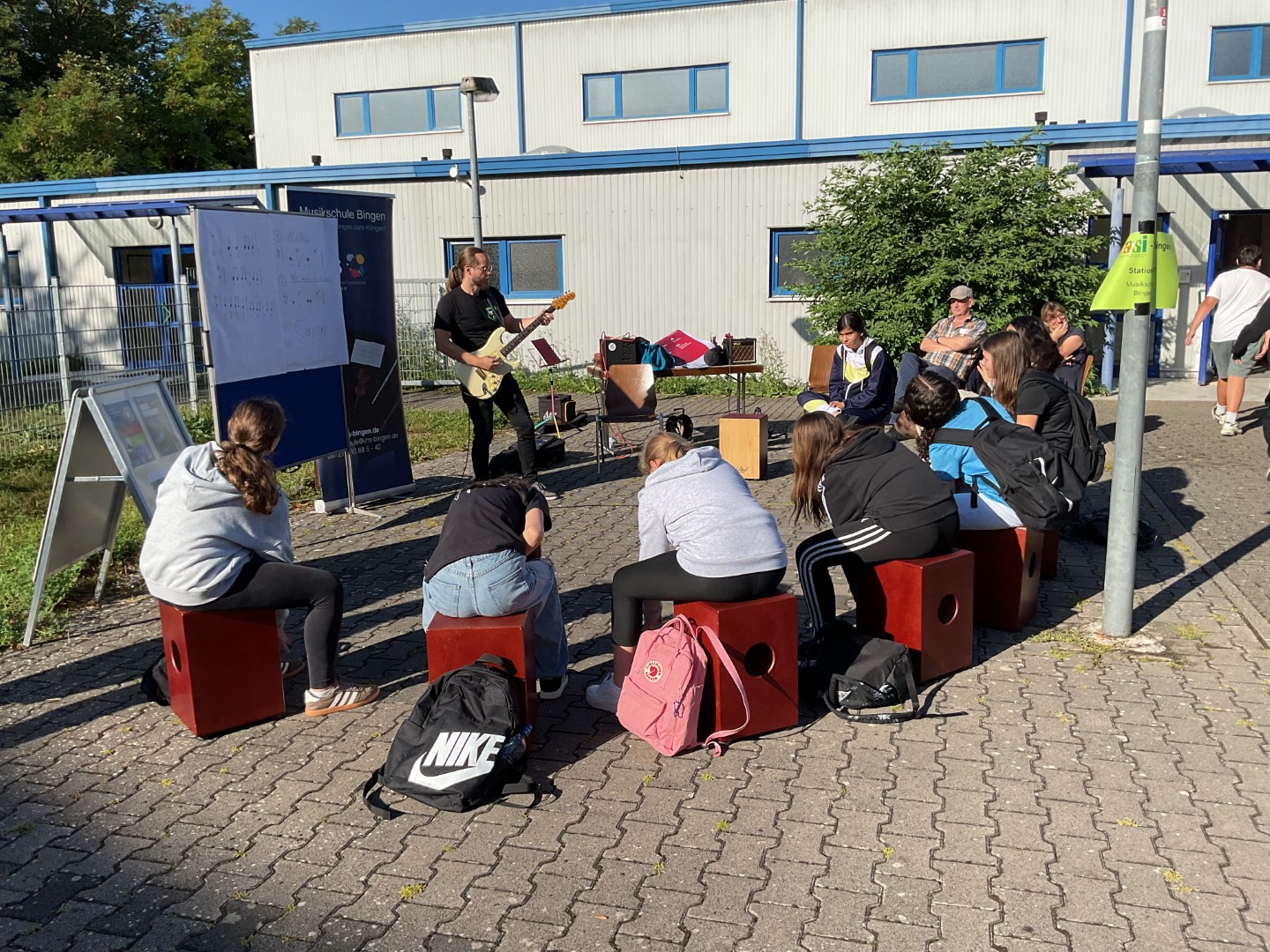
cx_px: 635
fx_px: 1064
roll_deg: +0.2
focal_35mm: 29
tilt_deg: -11.0
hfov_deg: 61.7
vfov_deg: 48.2
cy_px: 476
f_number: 1.8
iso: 16
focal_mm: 3
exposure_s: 1/1848
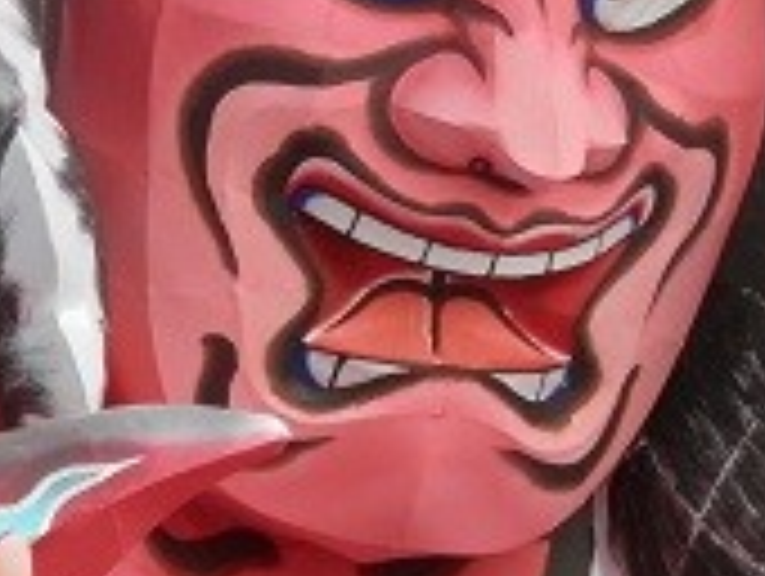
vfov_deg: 3.7
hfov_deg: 4.9
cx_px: 495
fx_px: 9007
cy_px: 29
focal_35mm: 407
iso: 200
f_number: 5.5
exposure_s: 1/80
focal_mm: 27.5
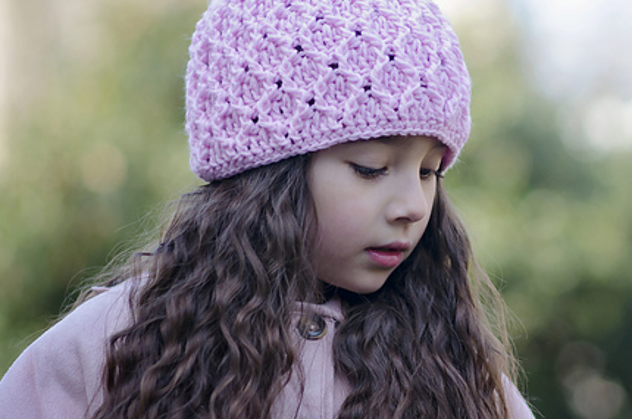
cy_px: 213
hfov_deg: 10.8
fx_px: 3325
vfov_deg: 7.2
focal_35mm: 190
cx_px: 413
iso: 320
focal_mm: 85
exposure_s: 1/640
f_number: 2
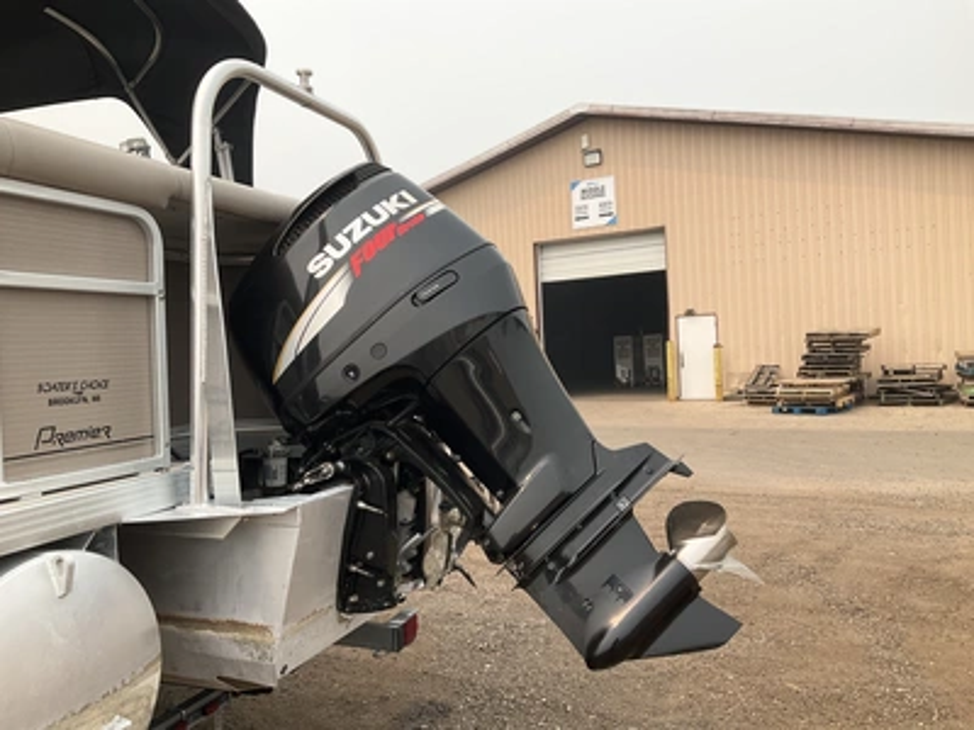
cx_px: 487
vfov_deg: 48.2
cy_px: 365
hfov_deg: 61.7
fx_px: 816
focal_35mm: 29
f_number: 1.8
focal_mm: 3
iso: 25
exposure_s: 1/1534
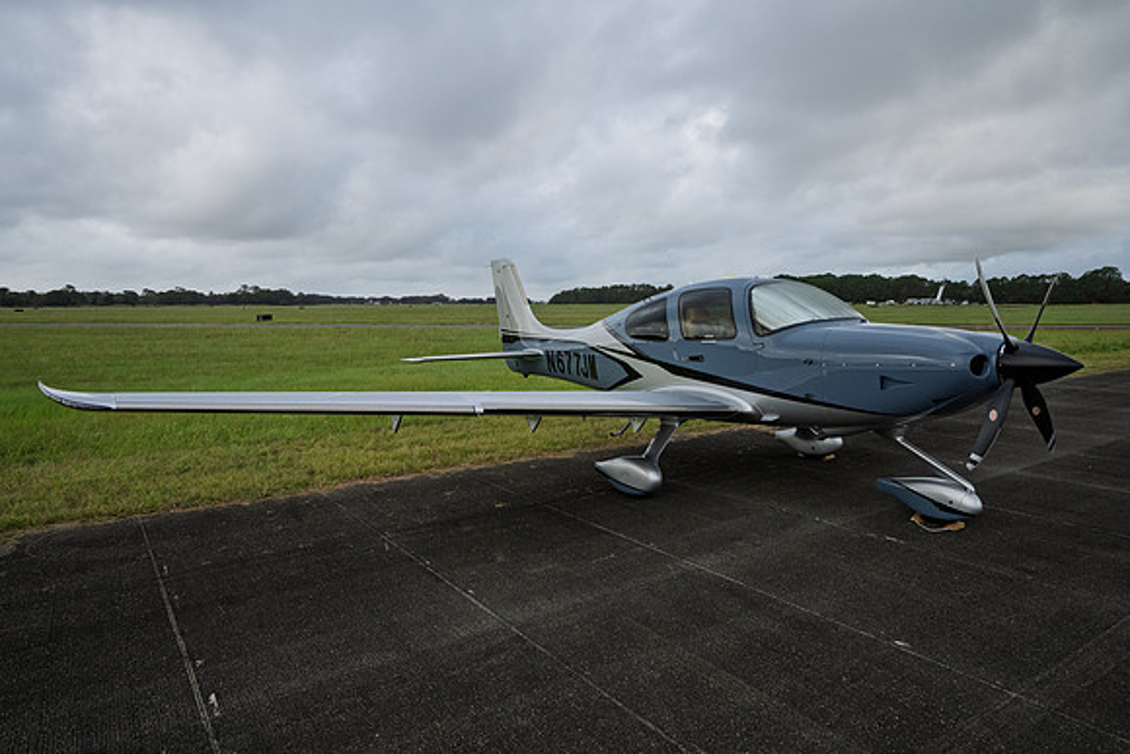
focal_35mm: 22
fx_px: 691
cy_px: 377
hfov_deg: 78.6
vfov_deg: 57.3
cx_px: 565
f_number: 9
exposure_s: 1/500
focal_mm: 22
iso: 2500
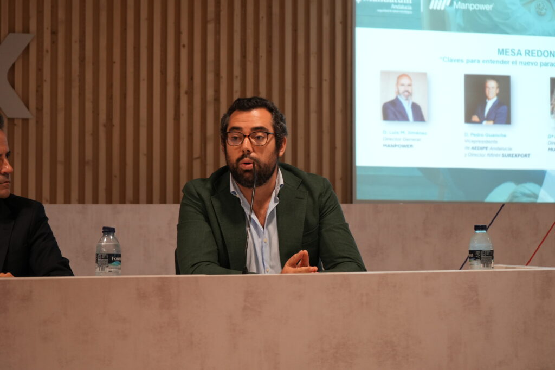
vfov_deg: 19.5
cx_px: 278
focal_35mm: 70
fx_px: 1079
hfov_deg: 28.8
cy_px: 185
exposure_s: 1/80
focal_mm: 70
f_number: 5.6
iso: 2000
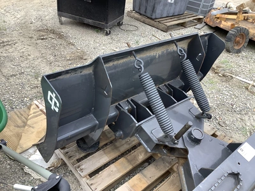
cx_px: 128
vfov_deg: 45.4
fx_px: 228
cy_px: 96
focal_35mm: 31
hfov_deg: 58.4
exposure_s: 1/120
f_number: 2.4
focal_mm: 3.3
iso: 50
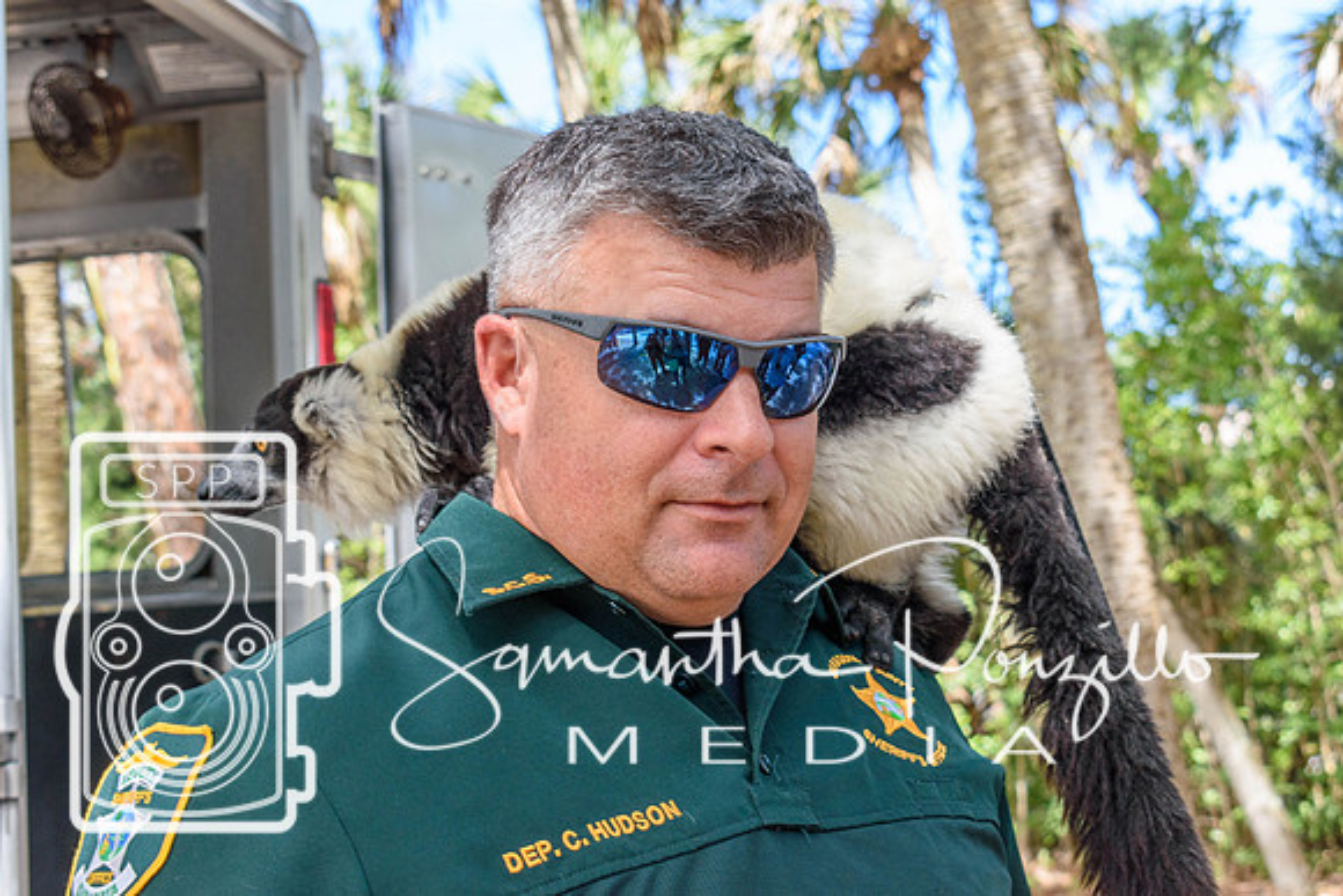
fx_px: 2239
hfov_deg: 33.4
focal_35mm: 60
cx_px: 672
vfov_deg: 22.6
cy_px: 448
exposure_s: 1/200
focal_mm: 40
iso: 400
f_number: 7.1
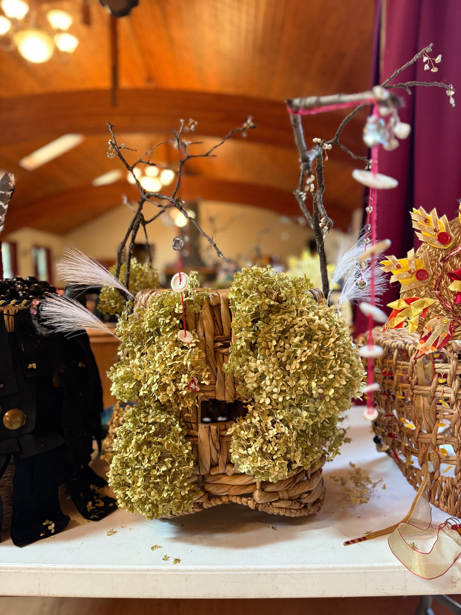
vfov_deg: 71.6
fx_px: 426
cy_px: 308
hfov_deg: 56.8
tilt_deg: -4.1
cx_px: 230
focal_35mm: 24
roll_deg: +1.0
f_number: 1.78
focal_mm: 6.76
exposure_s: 1/60
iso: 500
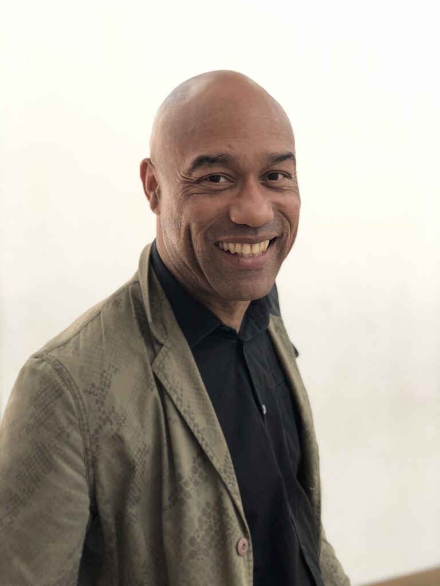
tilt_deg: -3.0
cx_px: 220
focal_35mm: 52
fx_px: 881
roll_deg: +0.5
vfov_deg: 36.8
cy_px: 293
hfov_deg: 28.0
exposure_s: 1/60
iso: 20
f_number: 2.4
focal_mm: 6
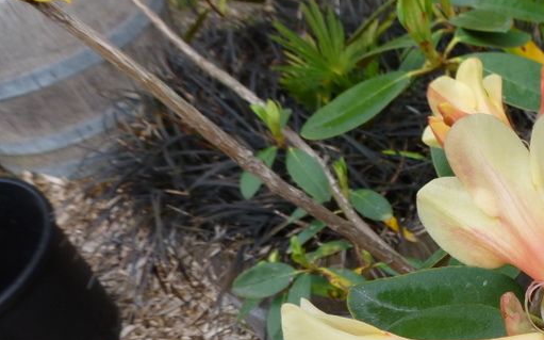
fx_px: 756
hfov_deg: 36.2
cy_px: 370
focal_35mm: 51
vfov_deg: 23.8
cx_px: 527
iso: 100
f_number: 4
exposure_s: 1/160
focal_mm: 4.3
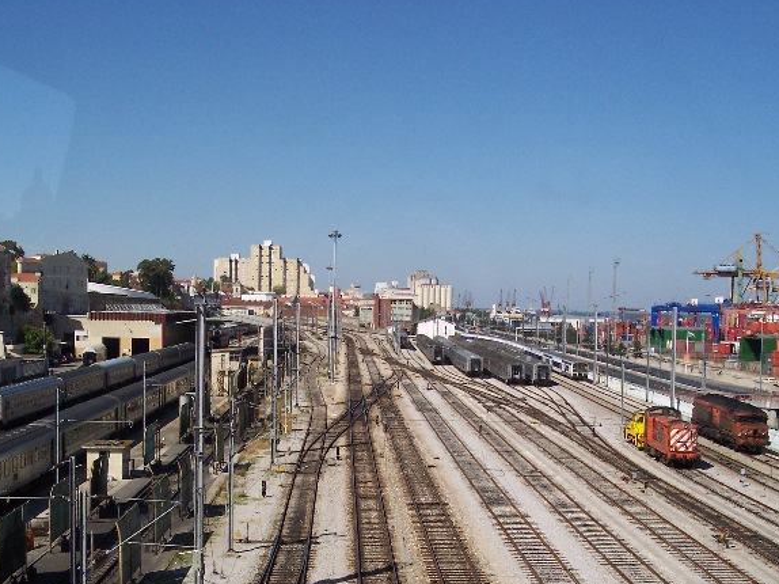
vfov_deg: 27.4
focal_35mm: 53
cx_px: 372
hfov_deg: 36.2
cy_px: 369
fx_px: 1192
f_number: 4.8
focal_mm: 8
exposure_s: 1/700
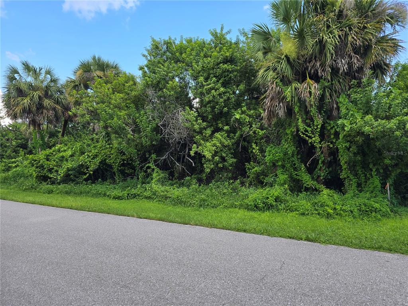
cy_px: 153
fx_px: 271
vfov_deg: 58.9
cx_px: 204
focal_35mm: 23
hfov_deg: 73.9
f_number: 1.7
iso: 12
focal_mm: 6.3
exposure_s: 1/189
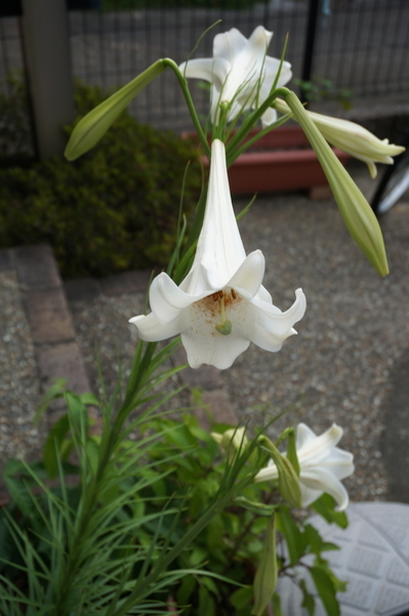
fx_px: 743
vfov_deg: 45.0
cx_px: 204
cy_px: 308
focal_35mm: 44
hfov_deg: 30.8
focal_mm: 29
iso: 100
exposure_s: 1/80
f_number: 5.6
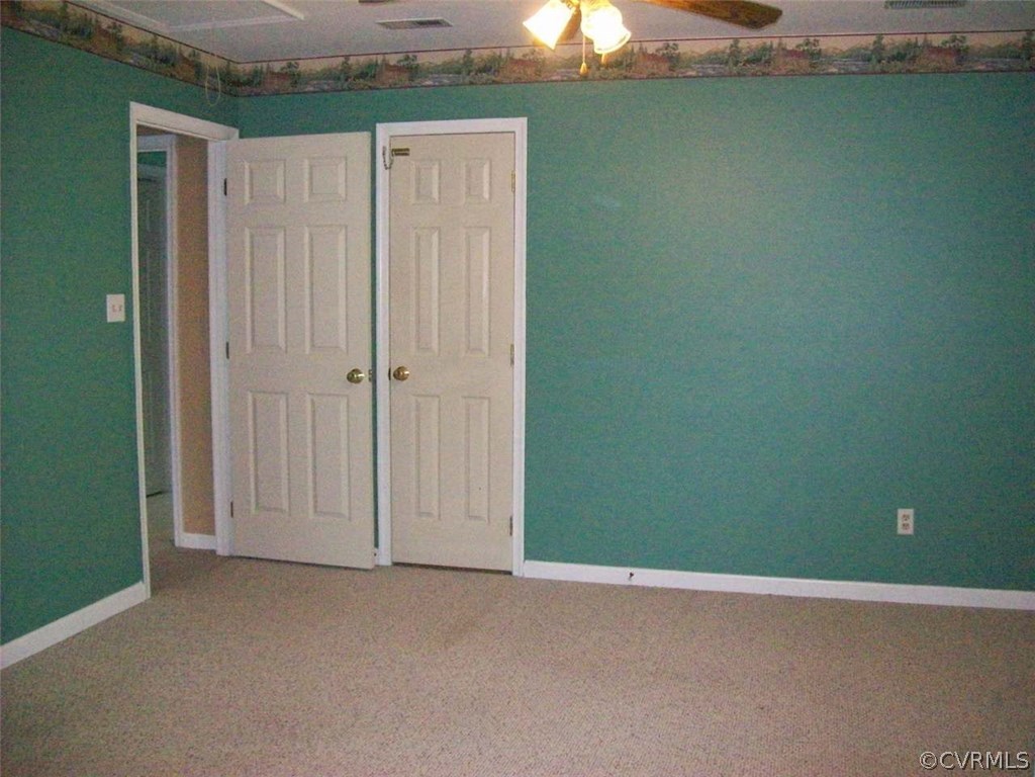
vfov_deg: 39.7
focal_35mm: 36
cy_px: 388
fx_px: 1076
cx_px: 518
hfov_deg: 51.4
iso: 800
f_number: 2.7
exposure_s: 1/128
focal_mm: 6
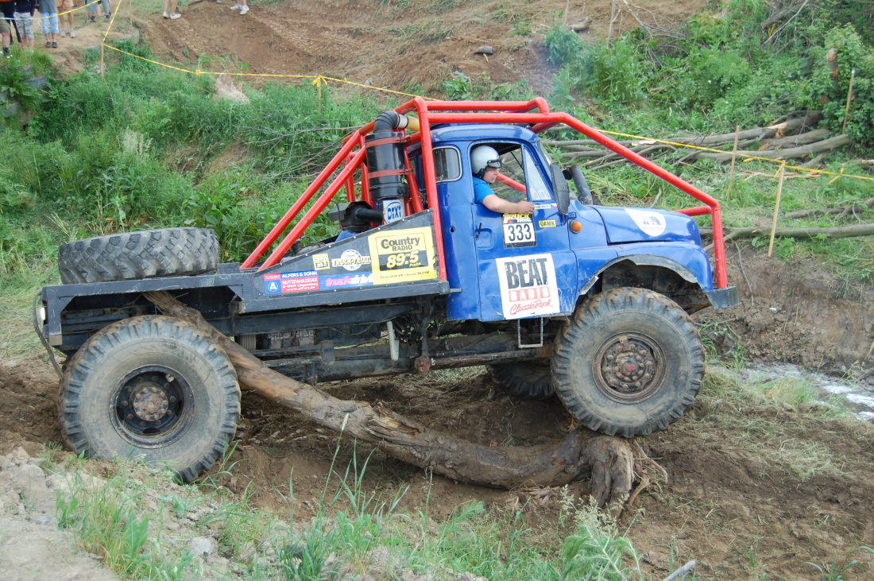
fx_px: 1128
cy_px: 290
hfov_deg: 42.4
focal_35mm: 46
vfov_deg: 28.9
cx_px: 437
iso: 400
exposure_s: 1/100
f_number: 5
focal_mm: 31
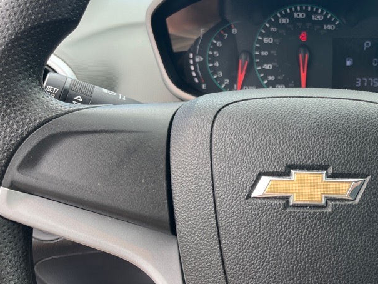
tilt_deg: -21.6
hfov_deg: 40.6
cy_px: 150
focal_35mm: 44
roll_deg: -6.0
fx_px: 481
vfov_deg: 32.9
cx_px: 318
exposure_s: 1/156
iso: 40
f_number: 1.6
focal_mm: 5.1
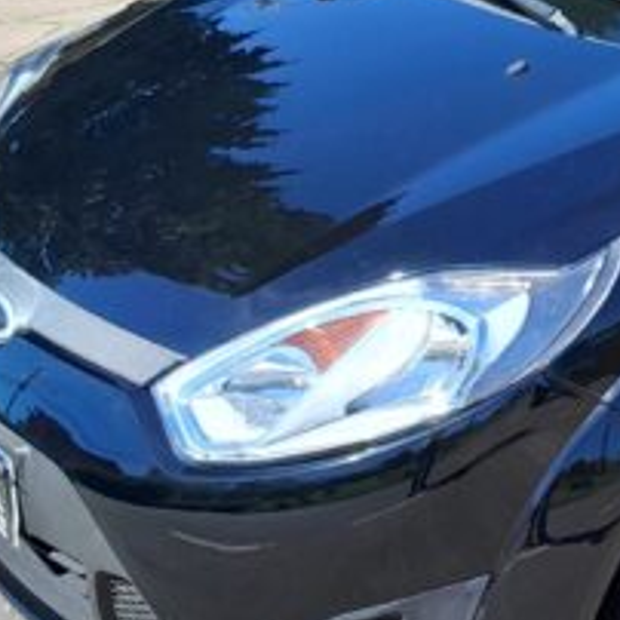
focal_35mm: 91
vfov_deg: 19.1
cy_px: 289
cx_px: 844
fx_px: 1844
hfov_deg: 17.7
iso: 40
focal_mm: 3.98
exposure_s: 1/258
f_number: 1.8
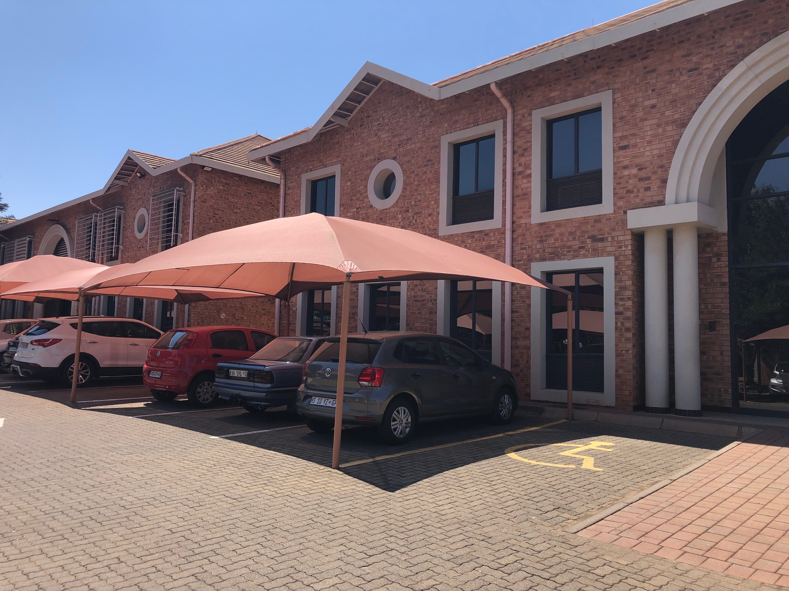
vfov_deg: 49.7
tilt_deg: +9.0
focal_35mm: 28
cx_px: 394
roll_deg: -2.2
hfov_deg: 63.4
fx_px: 638
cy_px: 296
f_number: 1.8
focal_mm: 3.99
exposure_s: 1/1297
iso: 20
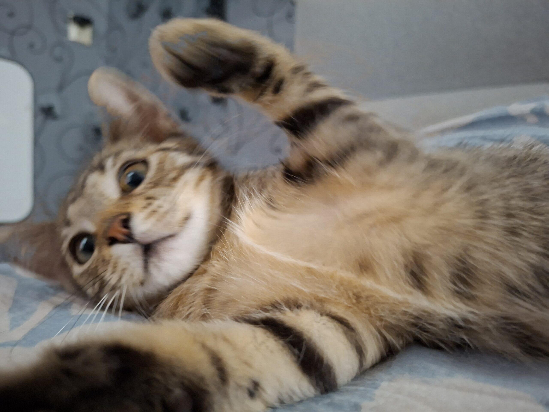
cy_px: 206
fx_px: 365
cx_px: 274
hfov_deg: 73.9
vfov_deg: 58.9
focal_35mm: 23
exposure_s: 1/17
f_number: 1.8
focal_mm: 5.54
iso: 1250
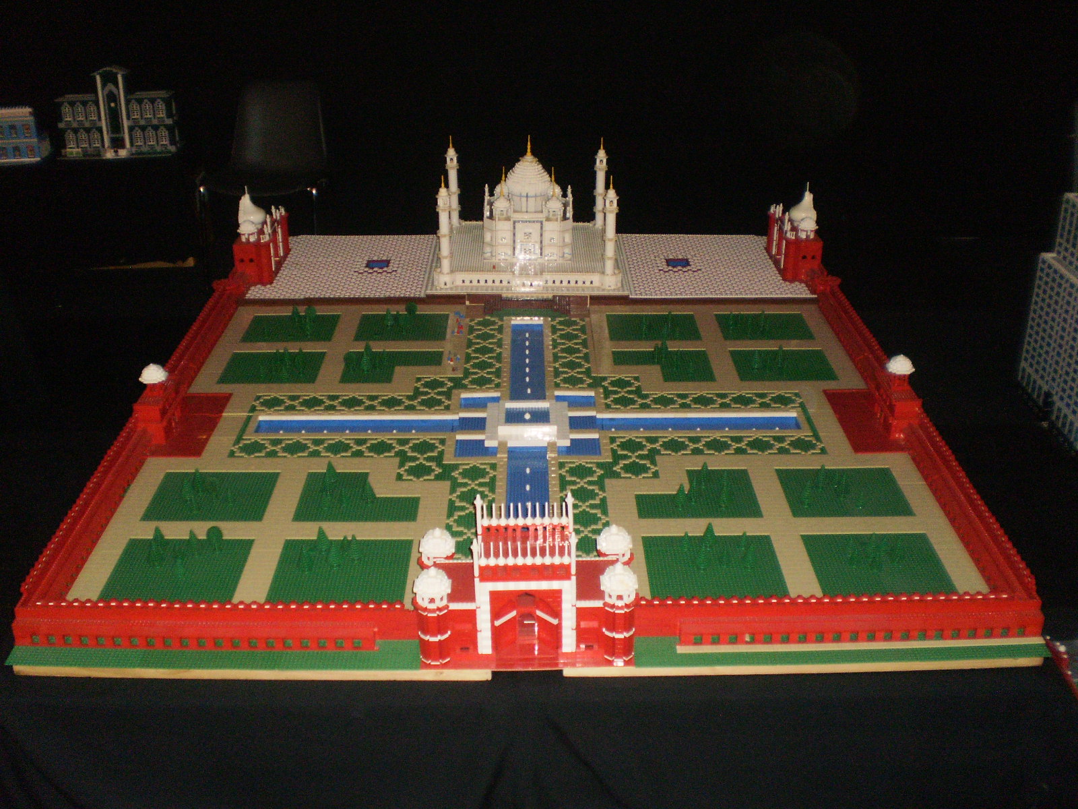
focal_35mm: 36
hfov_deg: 51.4
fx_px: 1121
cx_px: 539
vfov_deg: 39.7
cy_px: 404
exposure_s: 1/30
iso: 250
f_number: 3.1
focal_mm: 6.3
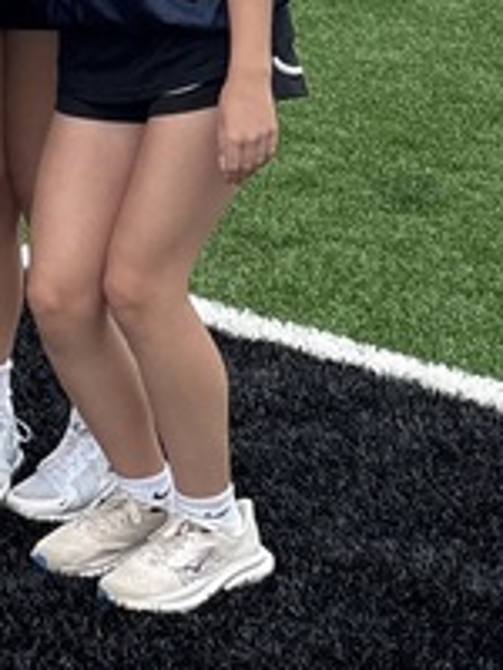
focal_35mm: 133
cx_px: -570
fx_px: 2577
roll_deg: +1.8
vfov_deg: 14.5
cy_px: -50
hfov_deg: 10.1
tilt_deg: -9.7
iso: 50
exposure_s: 1/1587
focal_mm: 5.96
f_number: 1.6
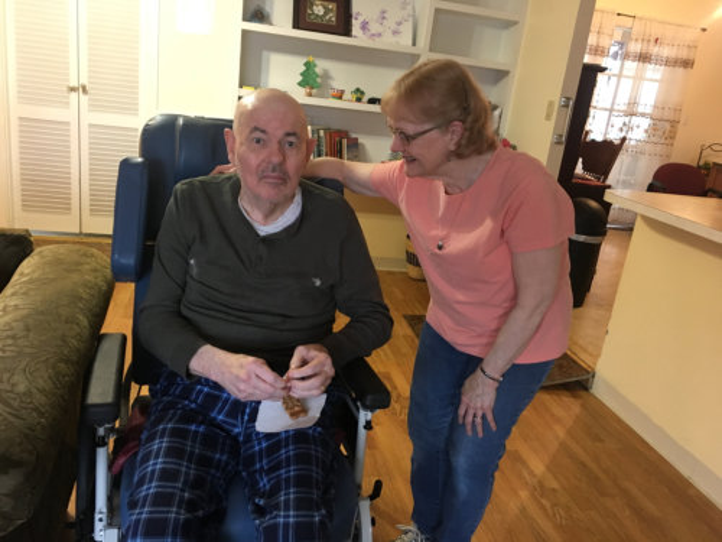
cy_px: 271
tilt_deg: -18.5
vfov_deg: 48.2
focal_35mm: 29
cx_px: 361
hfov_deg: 61.7
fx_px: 605
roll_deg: -7.2
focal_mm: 4.15
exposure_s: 1/17
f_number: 2.2
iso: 200
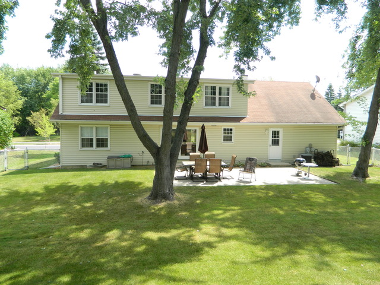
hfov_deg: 69.4
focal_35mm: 25
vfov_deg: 54.9
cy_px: 142
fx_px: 274
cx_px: 190
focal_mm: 4.5
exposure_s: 1/320
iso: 110
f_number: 3.1
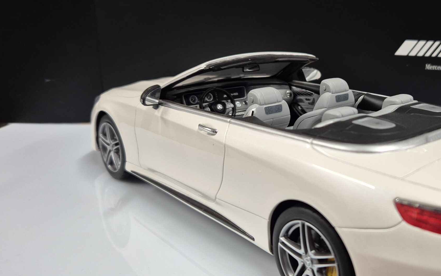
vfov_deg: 34.4
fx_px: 445
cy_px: 123
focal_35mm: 37
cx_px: 312
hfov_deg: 51.2
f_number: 1.8
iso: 160
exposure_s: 1/100
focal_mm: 5.4
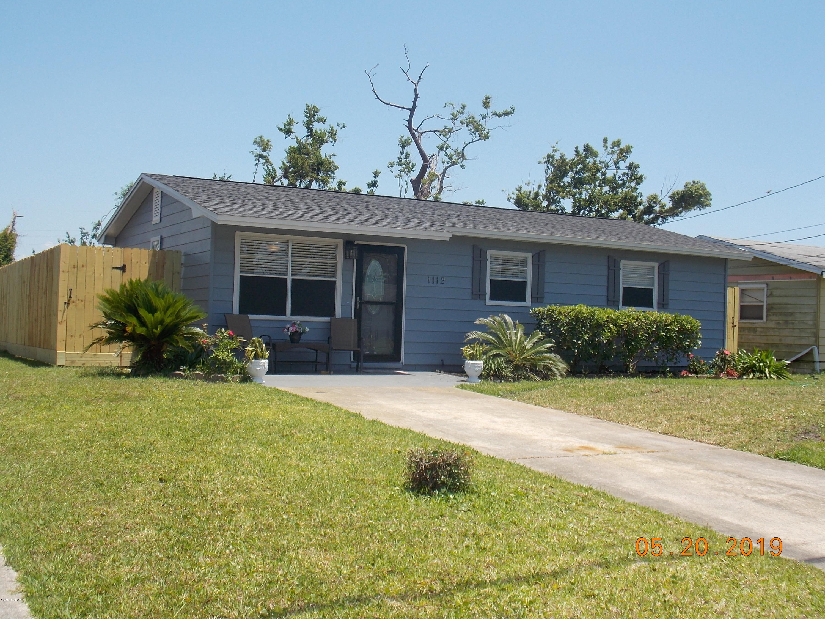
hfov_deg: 45.8
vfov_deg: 35.1
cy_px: 310
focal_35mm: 41
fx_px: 977
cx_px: 412
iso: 80
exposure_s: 1/500
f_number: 3.6
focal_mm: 7.3
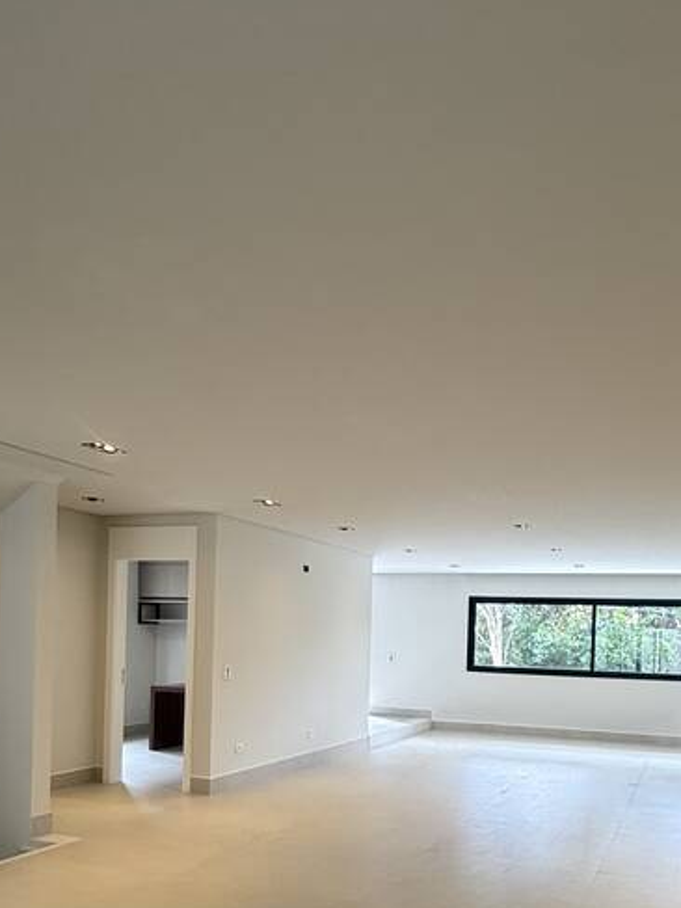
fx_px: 813
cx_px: 426
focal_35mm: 31
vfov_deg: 56.1
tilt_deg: -0.2
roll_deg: -2.4
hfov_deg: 45.1
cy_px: 657
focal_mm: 2.22
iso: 100
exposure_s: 1/120
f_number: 2.2
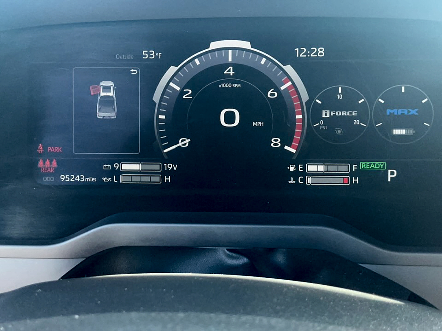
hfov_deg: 60.0
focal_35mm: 30
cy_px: 166
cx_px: 221
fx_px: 383
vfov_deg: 46.8
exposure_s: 1/60
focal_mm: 3
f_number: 1.8
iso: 160
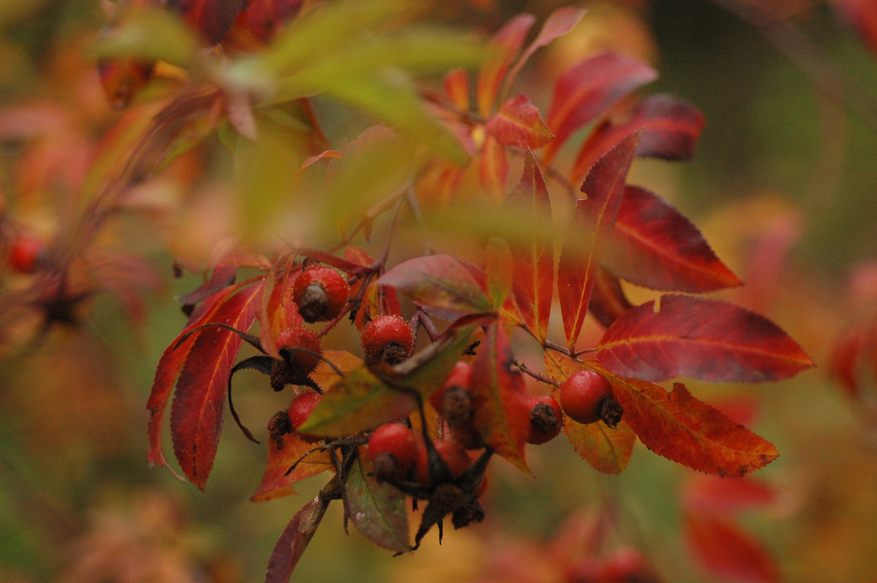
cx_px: 438
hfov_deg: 22.6
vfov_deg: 15.2
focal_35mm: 90
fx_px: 2191
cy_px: 292
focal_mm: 60
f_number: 3.3
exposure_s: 1/2000
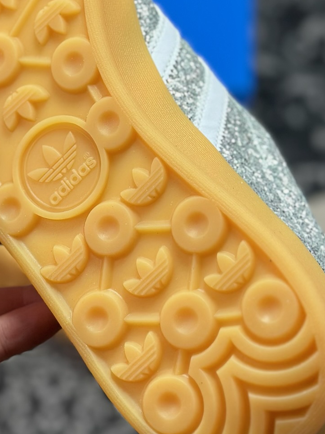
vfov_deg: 19.2
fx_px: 1277
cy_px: 119
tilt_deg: -54.9
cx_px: 76
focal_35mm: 102
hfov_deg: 14.4
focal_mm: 6.86
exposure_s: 1/1050
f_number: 1.78
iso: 80
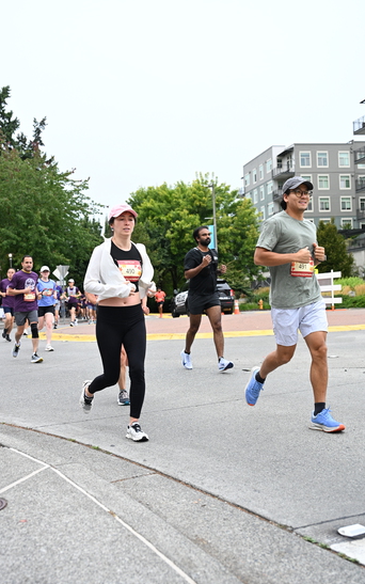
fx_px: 668
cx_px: 177
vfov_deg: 47.2
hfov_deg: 30.5
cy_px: 293
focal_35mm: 42
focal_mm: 41
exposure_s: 1/800
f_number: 4
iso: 1600
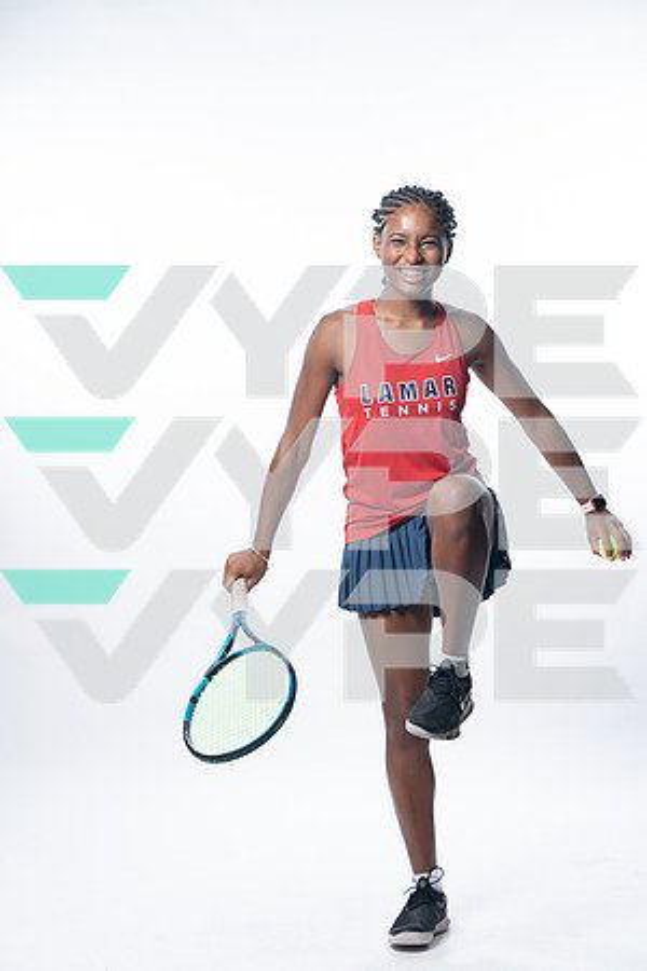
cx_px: 324
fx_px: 2156
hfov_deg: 17.1
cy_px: 486
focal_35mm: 80
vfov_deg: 25.4
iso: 200
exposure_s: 1/250
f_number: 5.6
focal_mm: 80
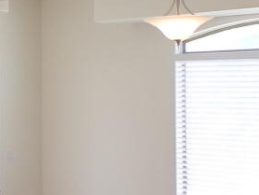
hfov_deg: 16.5
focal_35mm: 103
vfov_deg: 14.4
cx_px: -181
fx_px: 771
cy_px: 84
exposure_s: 1/40
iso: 64
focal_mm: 5
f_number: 3.1
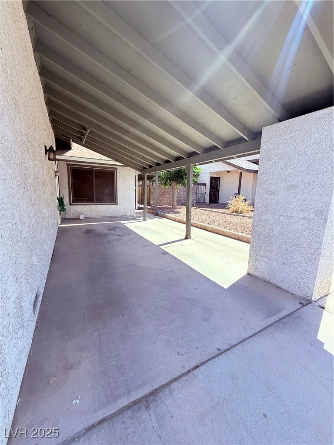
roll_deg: -1.2
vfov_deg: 102.1
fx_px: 180
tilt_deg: -8.7
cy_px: 222
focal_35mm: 14
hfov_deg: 85.7
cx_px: 167
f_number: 2.2
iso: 50
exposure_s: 1/985
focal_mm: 2.22
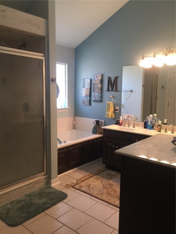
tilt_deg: -8.2
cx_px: 88
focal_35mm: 29
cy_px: 117
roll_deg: -1.2
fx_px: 197
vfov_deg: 61.7
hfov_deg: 48.2
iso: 32
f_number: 2.2
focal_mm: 4.15
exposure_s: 1/15
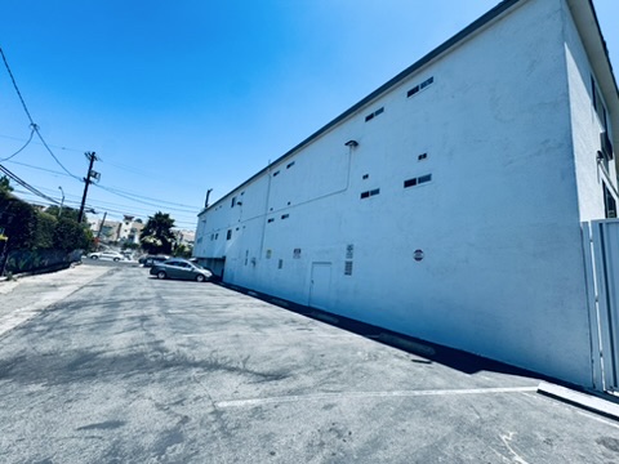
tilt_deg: +9.5
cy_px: 232
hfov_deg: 102.1
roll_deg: -4.3
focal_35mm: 14
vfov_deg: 85.7
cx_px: 310
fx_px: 250
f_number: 2.2
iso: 50
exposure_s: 1/1299
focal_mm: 2.22
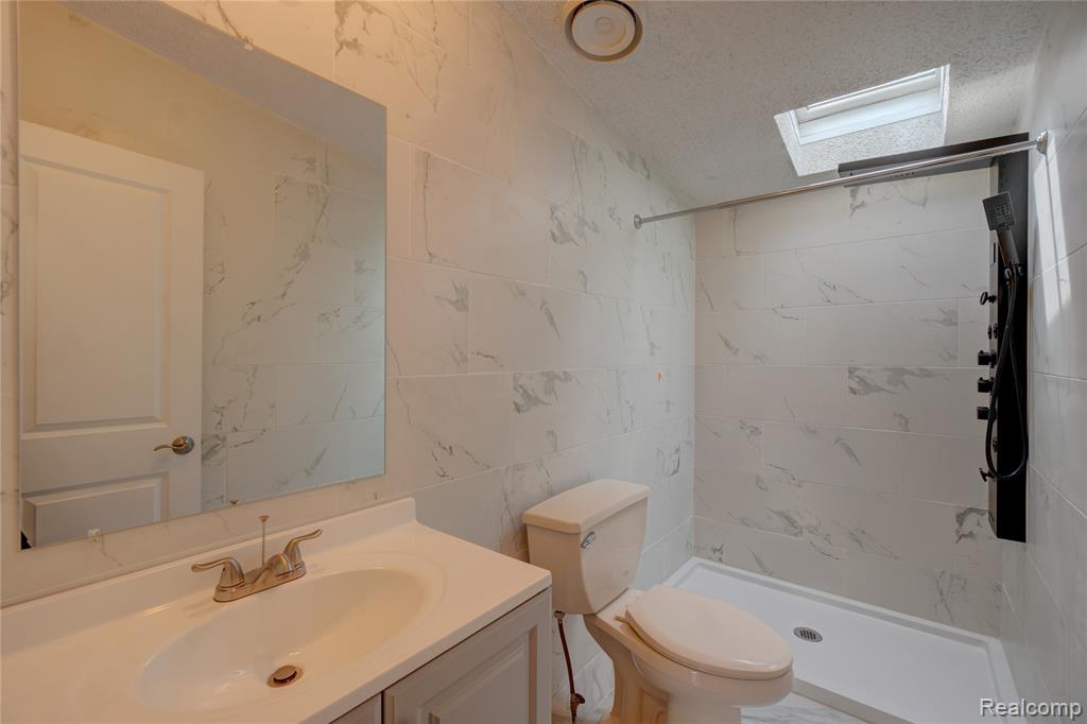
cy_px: 362
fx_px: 453
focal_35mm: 15
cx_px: 544
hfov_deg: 100.4
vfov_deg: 77.3
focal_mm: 10
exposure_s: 1/30
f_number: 8
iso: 400
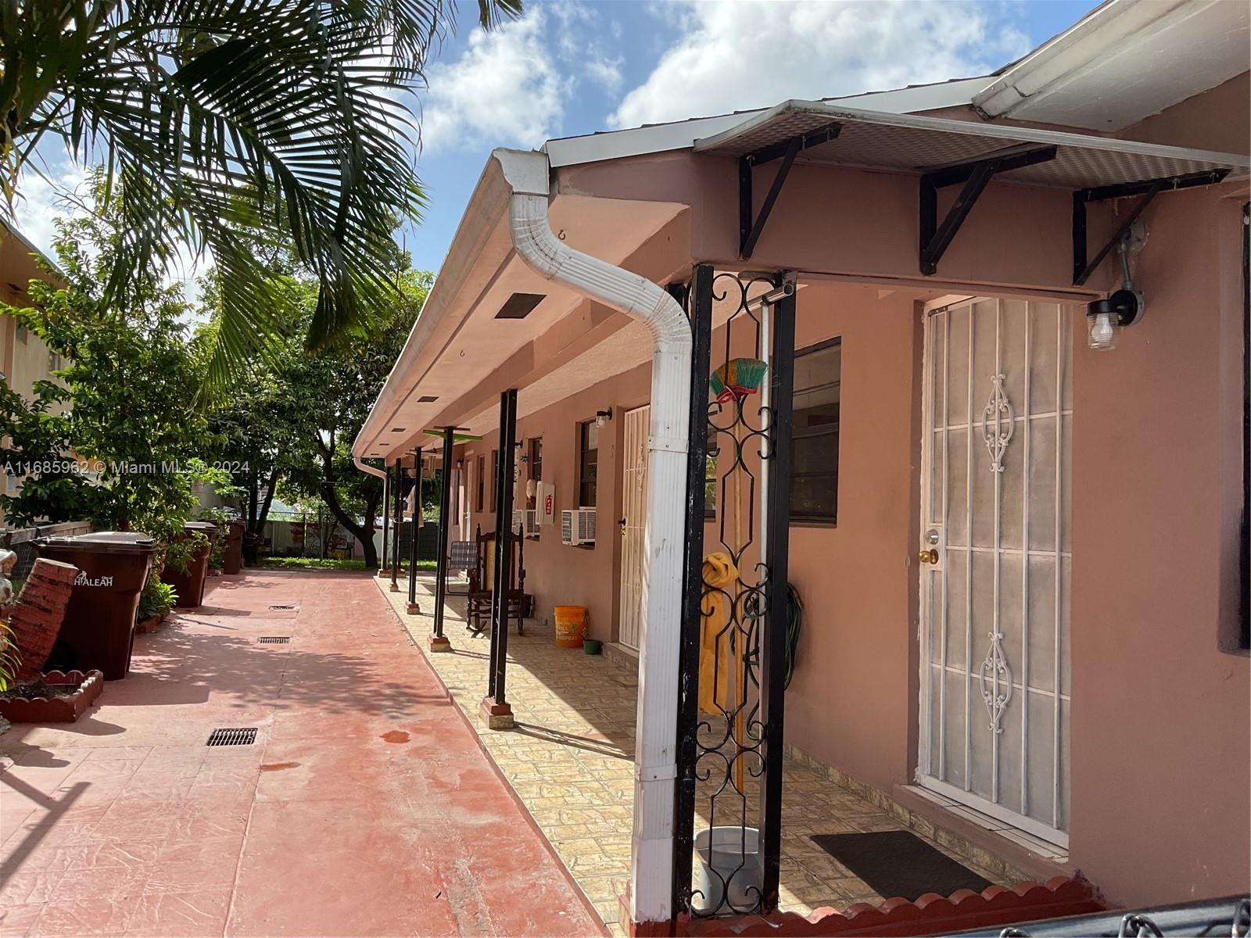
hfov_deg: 61.7
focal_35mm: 29
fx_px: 1048
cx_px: 626
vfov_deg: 48.2
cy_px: 469
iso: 16
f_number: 1.8
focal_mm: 3
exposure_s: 1/1195
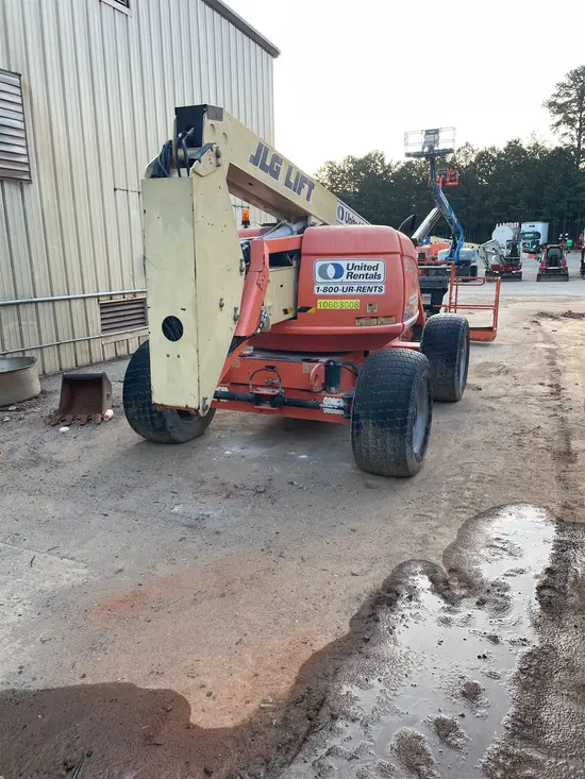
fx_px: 586
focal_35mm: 26
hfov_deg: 53.1
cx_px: 292
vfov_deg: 67.3
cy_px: 390
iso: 50
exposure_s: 1/121
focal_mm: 4.2
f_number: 1.6
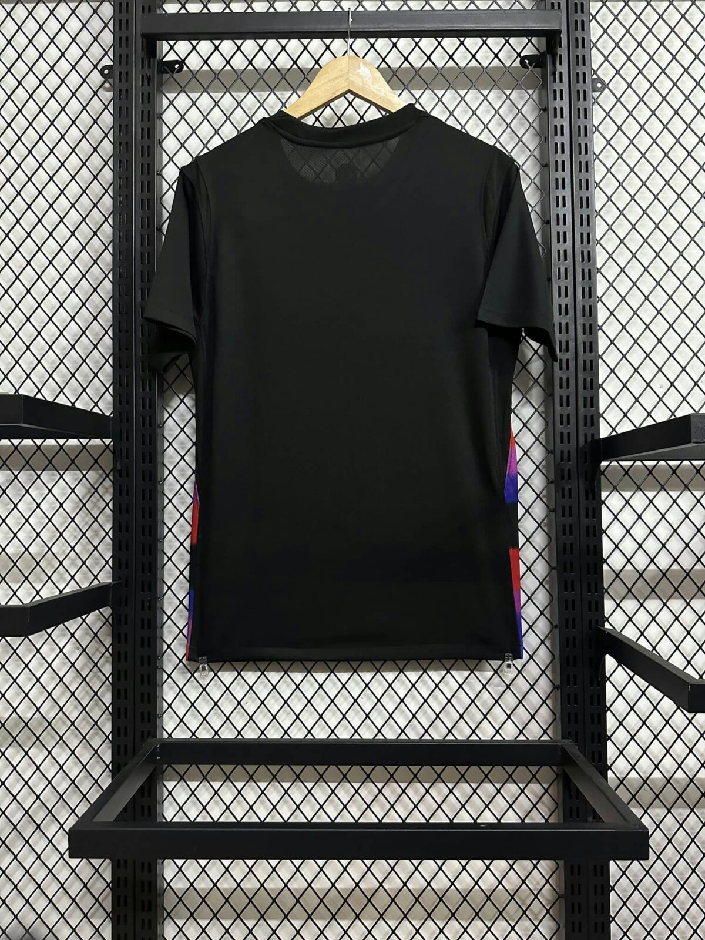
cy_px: 470
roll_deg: +0.3
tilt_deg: +2.5
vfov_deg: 71.6
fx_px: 652
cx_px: 352
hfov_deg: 56.8
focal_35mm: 24
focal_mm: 6.86
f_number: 1.78
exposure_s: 1/50
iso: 500
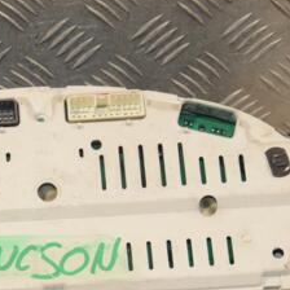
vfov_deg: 13.4
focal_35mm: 130
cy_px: 198
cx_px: 58
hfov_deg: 13.4
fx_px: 1232
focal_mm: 38
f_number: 10
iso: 800
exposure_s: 1/200
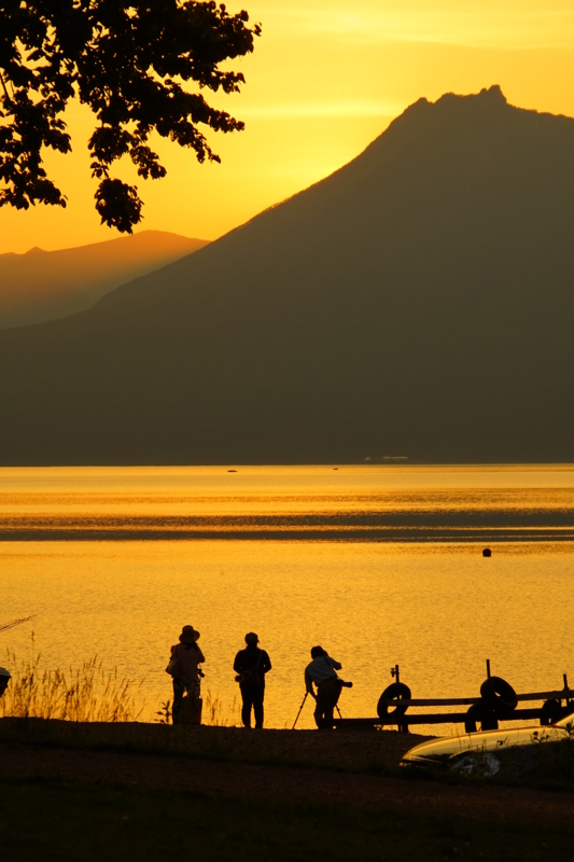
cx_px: 287
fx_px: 4019
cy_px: 431
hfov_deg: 8.2
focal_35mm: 168
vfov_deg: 12.2
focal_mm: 112
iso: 100
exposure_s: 1/250
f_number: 9
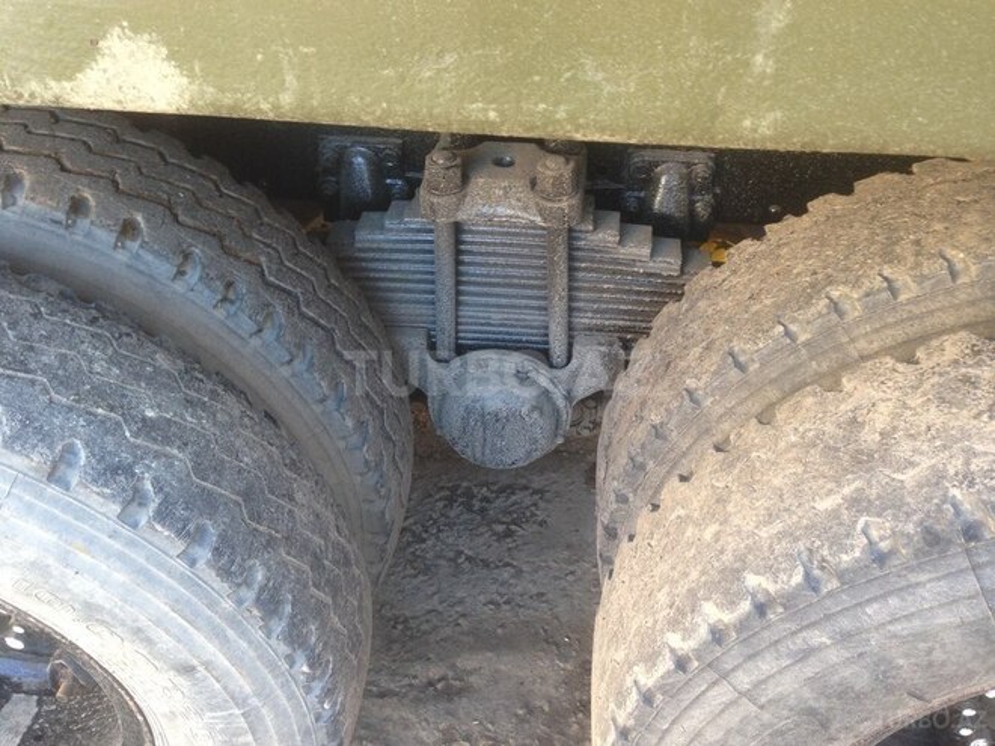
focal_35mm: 33
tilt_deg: -40.8
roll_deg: +0.4
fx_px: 949
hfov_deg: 55.4
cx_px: 498
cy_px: 373
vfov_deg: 42.9
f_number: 2.4
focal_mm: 4.12
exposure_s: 1/20
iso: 50
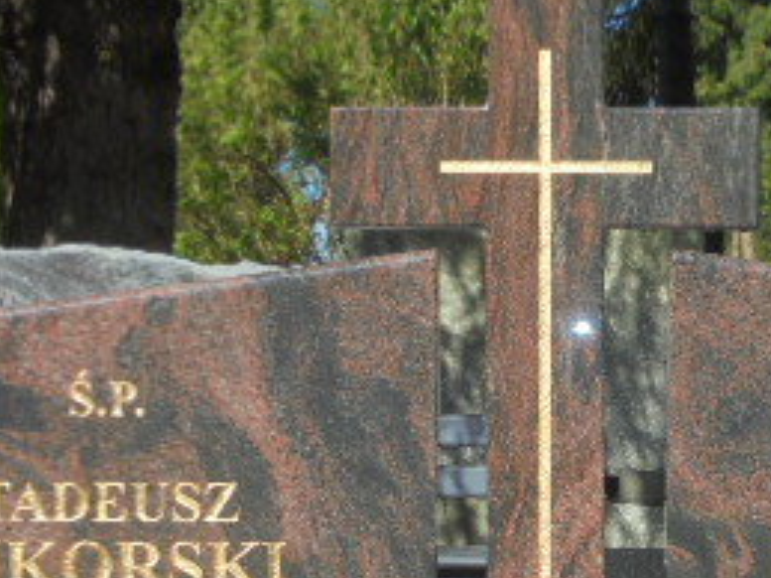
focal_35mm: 121
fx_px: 2694
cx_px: 569
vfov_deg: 12.1
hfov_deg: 16.2
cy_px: 581
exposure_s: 1/500
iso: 100
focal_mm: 8.9
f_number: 4.8
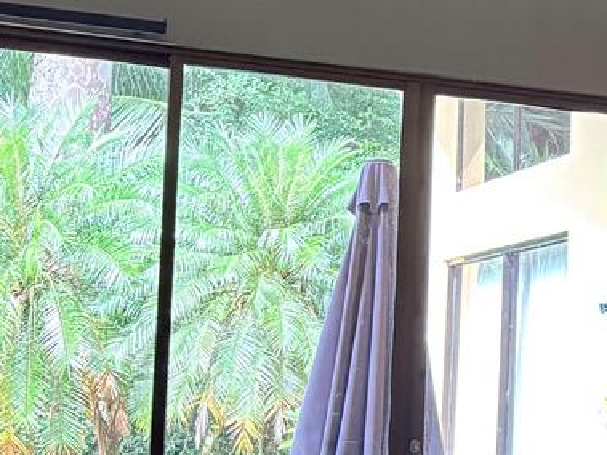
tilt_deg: +3.5
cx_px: 961
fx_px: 1718
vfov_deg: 15.1
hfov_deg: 17.6
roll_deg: -1.2
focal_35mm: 98
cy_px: 294
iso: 250
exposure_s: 1/60
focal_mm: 5.96
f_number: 1.6
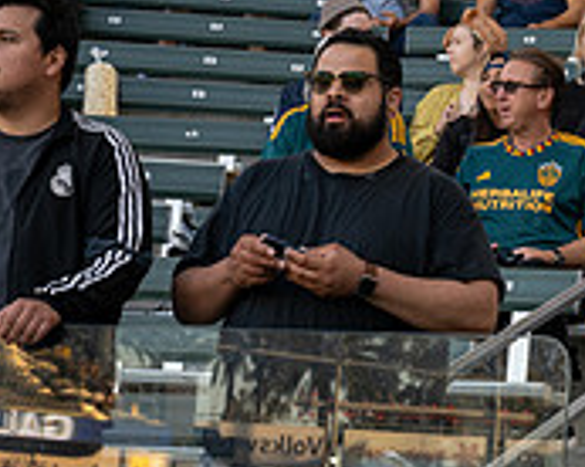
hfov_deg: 9.6
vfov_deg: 7.9
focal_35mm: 195
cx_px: 950
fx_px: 3372
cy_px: 208
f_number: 8
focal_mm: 62
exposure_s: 1/80
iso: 400
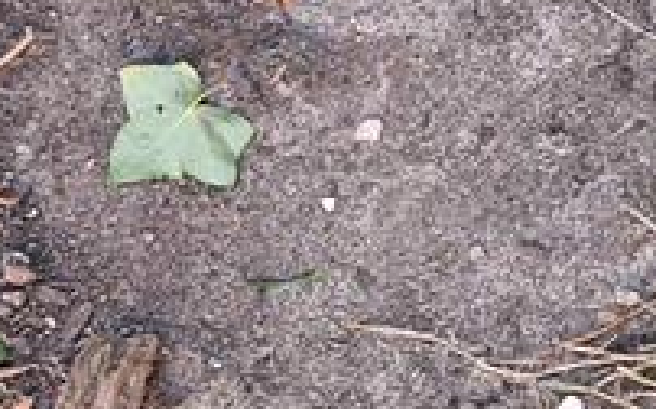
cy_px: 445
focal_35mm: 195
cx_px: 669
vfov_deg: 6.7
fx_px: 3484
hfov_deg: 10.7
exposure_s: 1/100
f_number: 1.6
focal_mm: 6.57
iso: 100
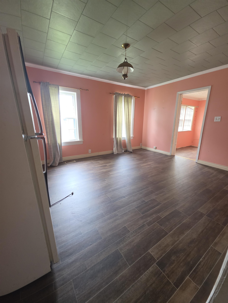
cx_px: 114
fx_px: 114
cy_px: 152
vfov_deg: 106.2
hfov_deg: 89.9
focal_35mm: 13
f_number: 1.9
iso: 160
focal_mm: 2.2
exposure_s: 1/60
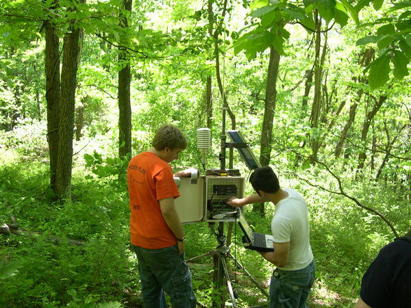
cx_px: 206
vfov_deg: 37.7
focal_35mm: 38
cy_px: 154
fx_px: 451
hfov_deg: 49.0
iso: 100
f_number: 2.8
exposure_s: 1/87.2
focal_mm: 8
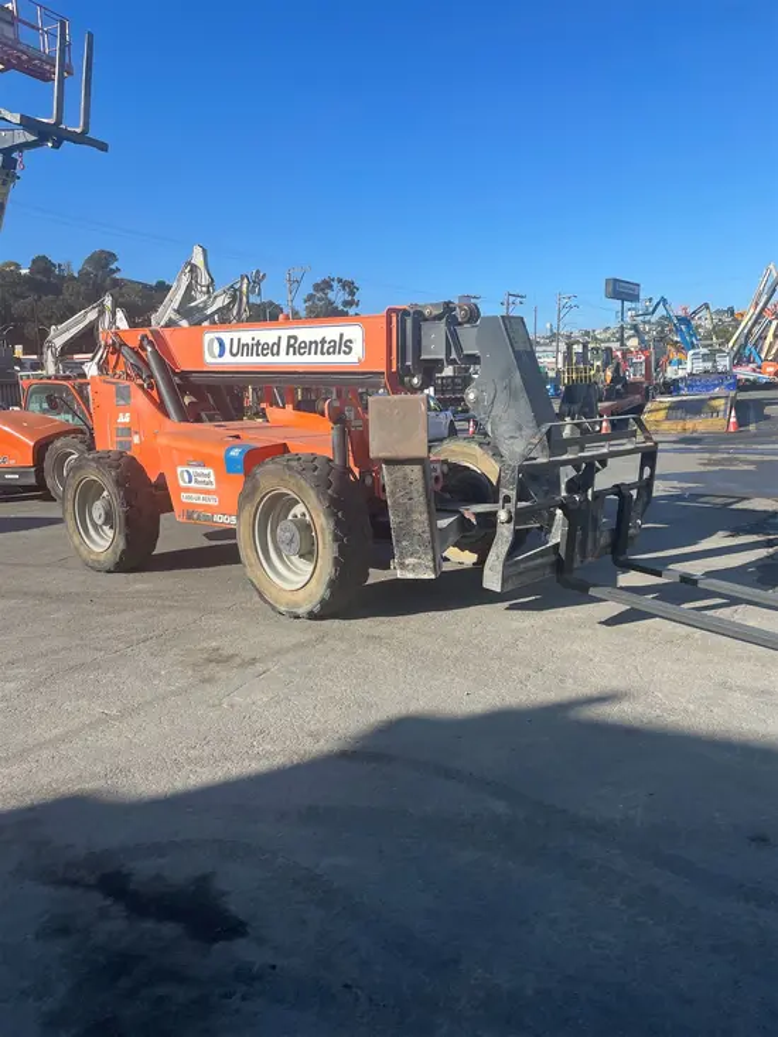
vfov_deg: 67.3
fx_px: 779
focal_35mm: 26
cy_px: 518
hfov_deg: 53.1
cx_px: 389
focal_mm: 4.2
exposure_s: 1/2681
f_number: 1.6
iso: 32
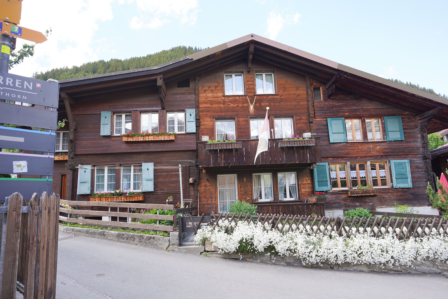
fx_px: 299
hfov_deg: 73.7
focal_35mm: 24
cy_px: 150
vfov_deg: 53.1
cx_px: 224
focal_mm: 24
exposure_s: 1/100
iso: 100
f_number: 5
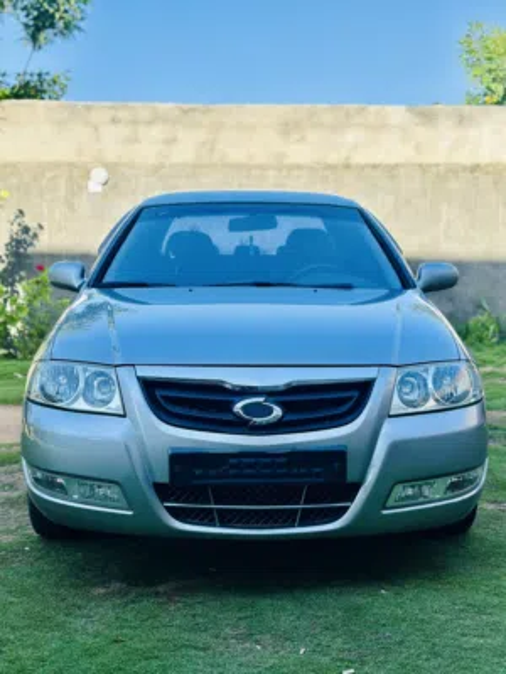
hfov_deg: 30.3
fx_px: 936
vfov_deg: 39.7
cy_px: 337
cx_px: 253
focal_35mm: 48
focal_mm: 6.86
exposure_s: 1/2732
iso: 80
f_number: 1.78
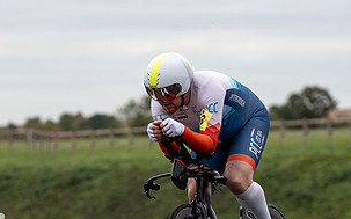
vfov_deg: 3.2
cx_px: 166
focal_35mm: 408
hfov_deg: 5.2
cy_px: 247
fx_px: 3901
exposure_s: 1/800
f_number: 4
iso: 125
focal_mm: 144
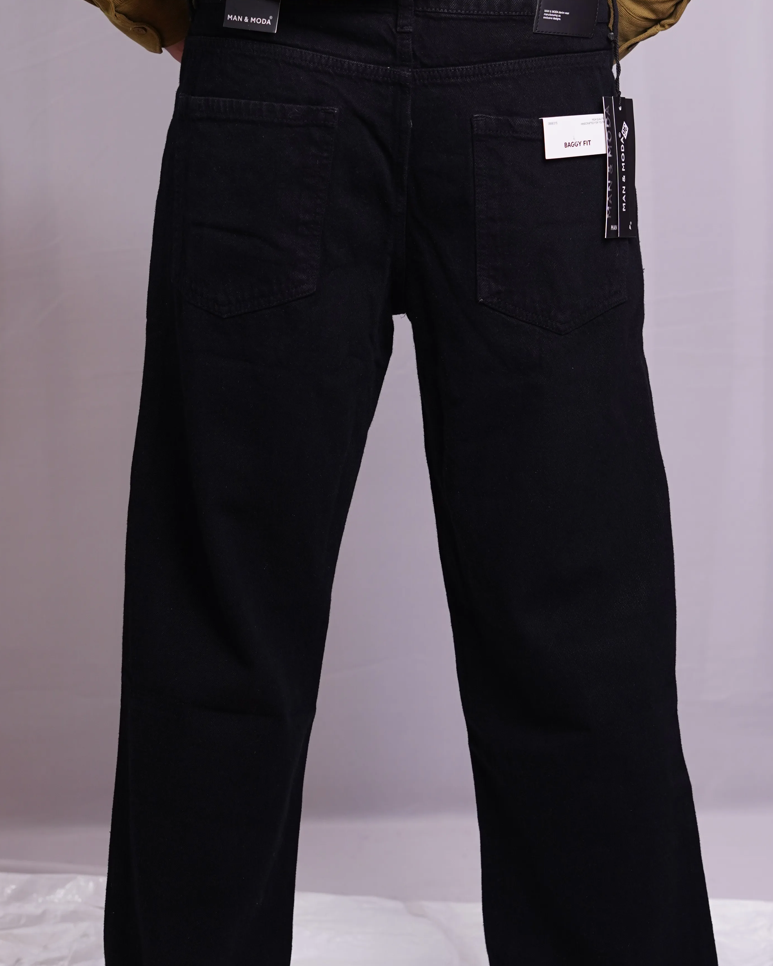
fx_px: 2316
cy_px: 328
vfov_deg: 23.5
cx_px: 384
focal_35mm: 81
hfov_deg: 18.9
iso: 640
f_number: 3.5
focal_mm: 50
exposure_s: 1/100
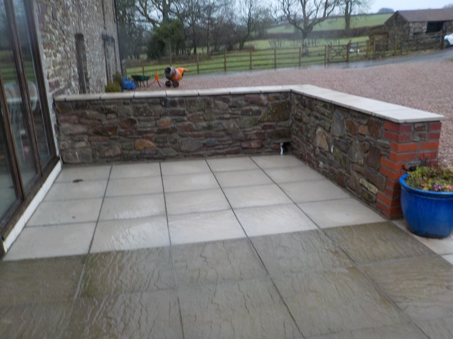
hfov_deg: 60.0
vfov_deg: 46.8
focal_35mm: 30
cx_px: 226
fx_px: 393
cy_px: 170
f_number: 3.3
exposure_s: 1/60
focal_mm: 4.1
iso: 125
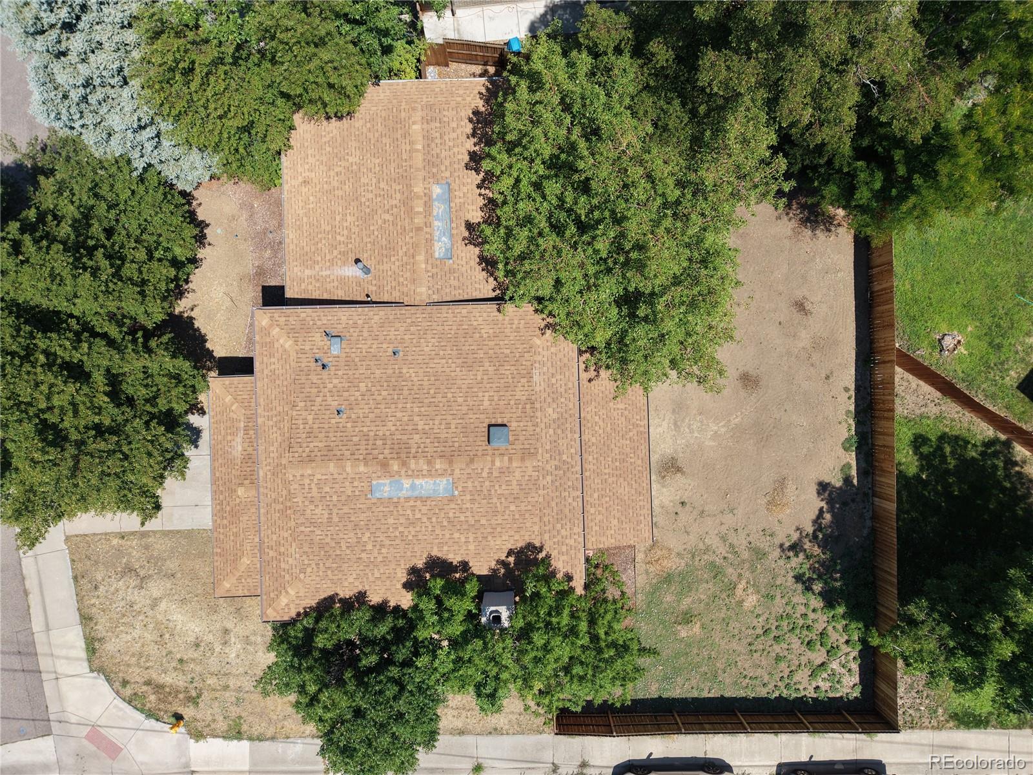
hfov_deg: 71.6
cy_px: 388
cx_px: 516
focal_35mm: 24
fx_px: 716
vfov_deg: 56.8
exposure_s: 1/4000
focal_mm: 8.67
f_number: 1.8
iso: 200
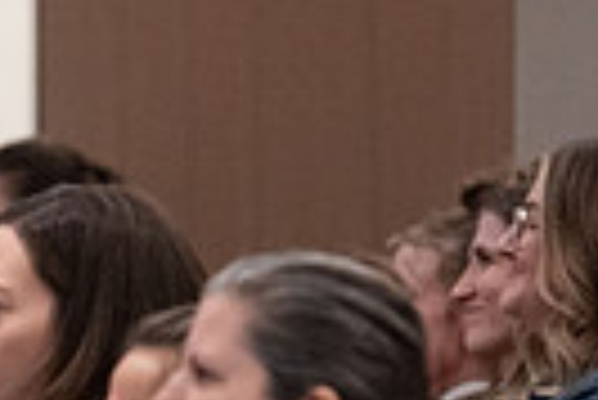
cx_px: -326
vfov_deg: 1.8
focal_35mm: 765
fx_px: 12721
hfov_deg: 2.7
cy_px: 837
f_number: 3.2
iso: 1250
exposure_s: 1/400
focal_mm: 140
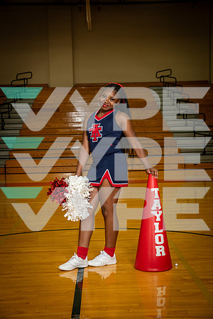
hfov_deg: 21.9
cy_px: 160
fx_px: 550
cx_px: 106
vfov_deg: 32.4
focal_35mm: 62
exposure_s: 1/160
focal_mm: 62
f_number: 7.1
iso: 800
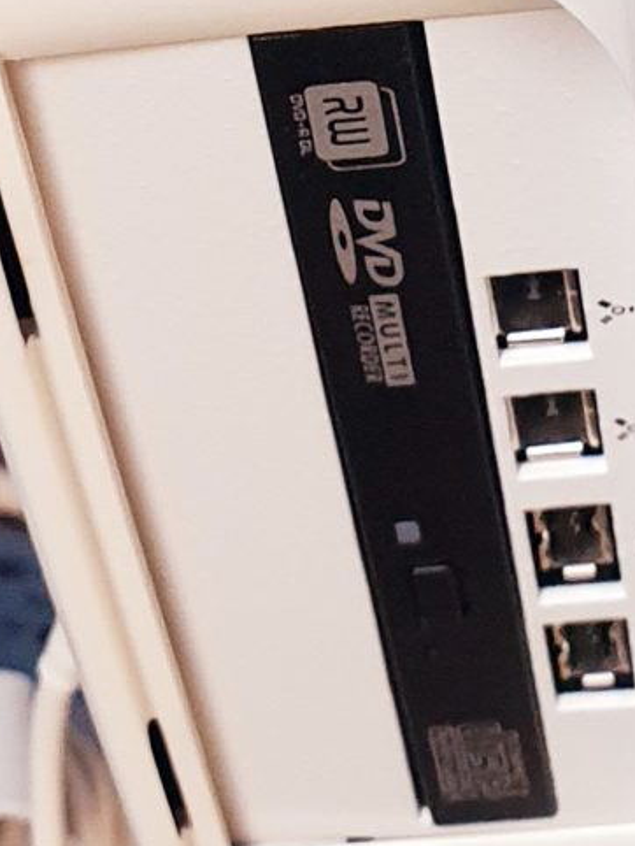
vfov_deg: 13.0
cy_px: -637
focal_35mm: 138
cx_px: 421
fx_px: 3372
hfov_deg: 10.7
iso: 160
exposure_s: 1/50
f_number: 2.4
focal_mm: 4.3
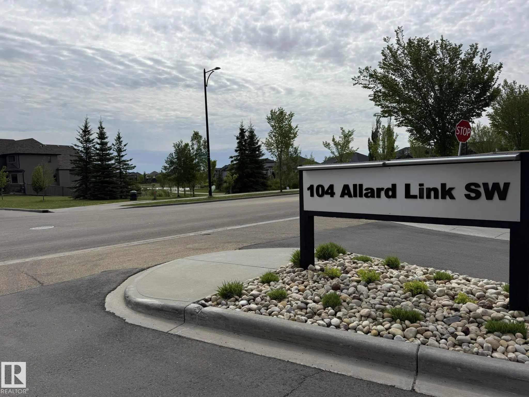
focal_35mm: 24
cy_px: 198
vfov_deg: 56.8
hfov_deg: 71.6
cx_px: 264
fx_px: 367
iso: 80
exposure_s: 1/14286
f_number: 1.78
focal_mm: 6.76
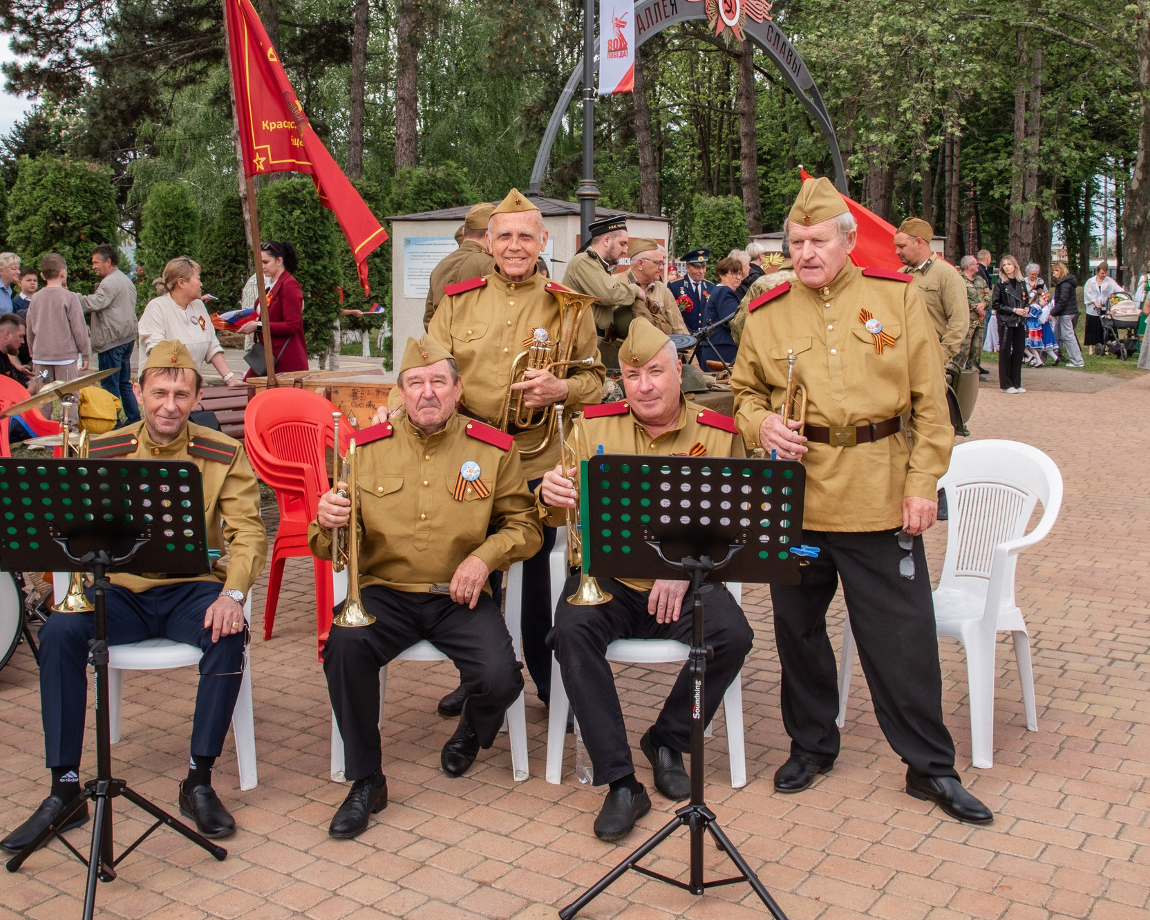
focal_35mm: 39
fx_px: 1327
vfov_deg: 38.0
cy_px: 338
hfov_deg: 46.8
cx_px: 563
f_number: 13
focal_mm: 27
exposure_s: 1/160
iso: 320
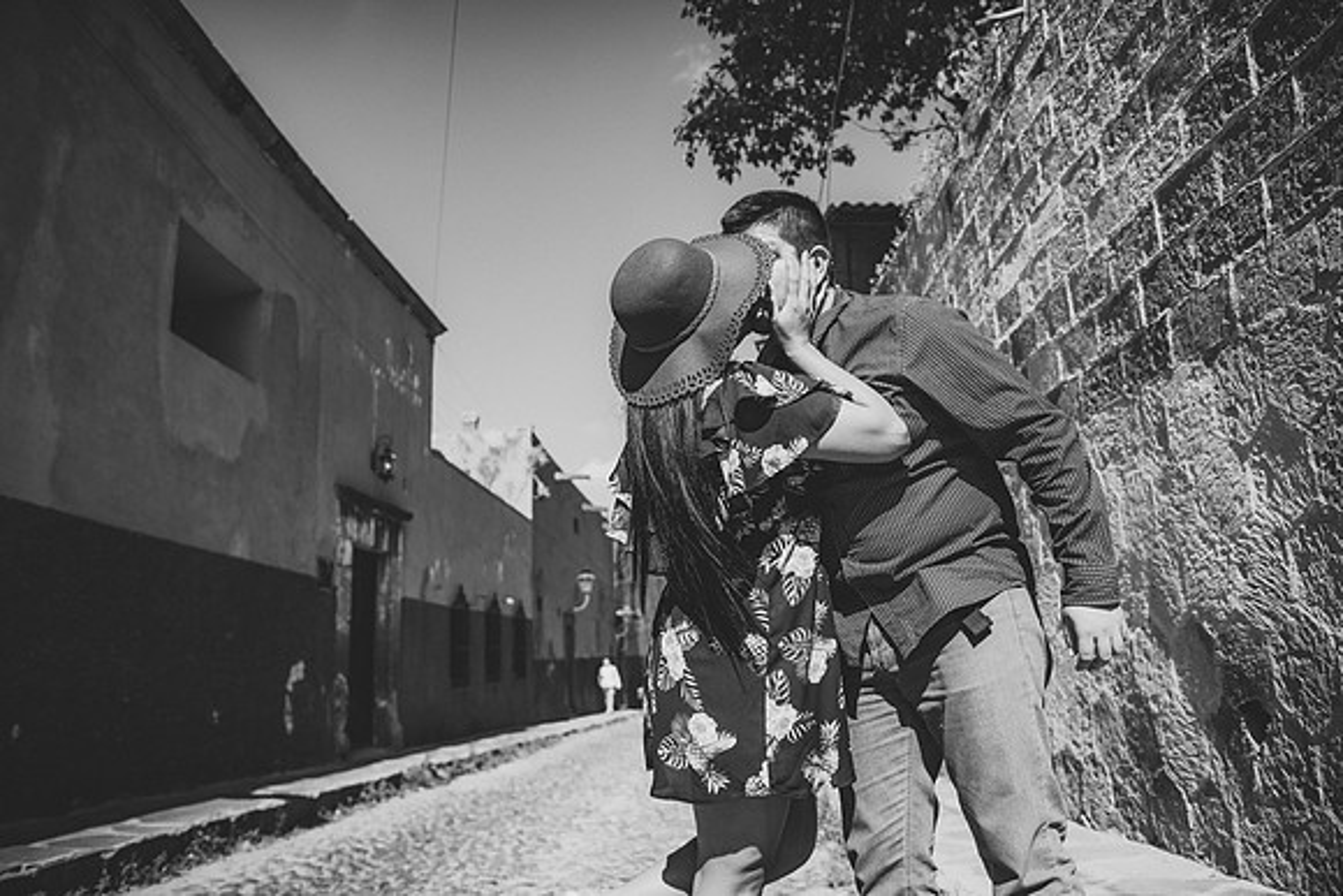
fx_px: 1007
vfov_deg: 48.0
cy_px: 448
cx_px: 672
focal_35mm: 27
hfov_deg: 67.4
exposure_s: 1/2500
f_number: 1.8
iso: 100
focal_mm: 18
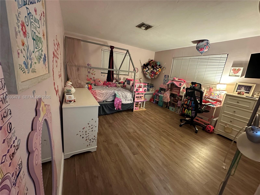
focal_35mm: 14
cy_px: 98
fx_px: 105
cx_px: 130
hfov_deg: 102.1
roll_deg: -5.9
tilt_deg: -13.7
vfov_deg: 85.7
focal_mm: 2.22
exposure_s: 1/40
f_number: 2.2
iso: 1000
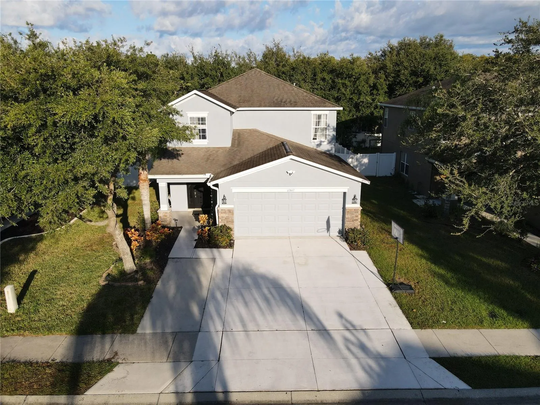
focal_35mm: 24
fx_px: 374
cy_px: 202
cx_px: 270
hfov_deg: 71.6
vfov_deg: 56.8
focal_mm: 4.5
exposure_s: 1/640
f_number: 2.8
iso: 110
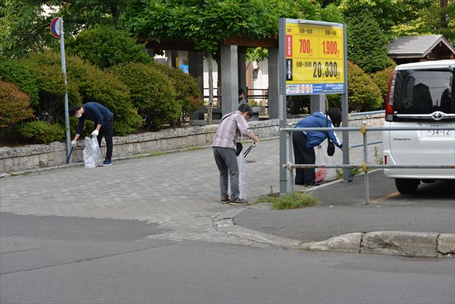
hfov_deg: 23.9
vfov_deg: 16.1
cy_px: 152
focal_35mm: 85
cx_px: 228
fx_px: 1075
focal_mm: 85
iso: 2500
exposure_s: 1/2500
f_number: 7.1
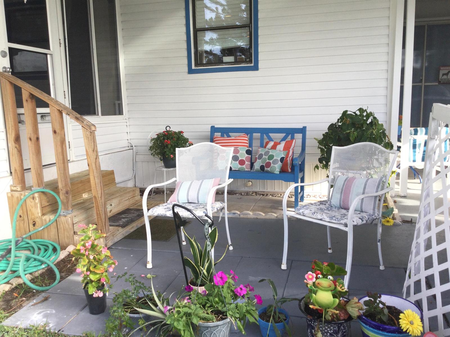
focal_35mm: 31
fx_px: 403
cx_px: 225
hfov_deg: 58.4
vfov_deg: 45.4
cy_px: 168
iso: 32
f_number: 2.4
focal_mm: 3.3
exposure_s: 1/120
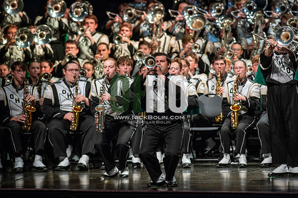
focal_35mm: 300
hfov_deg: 6.9
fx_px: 2482
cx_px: 149
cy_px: 99
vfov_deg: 4.6
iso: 5000
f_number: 5.6
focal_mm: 300
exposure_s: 1/400
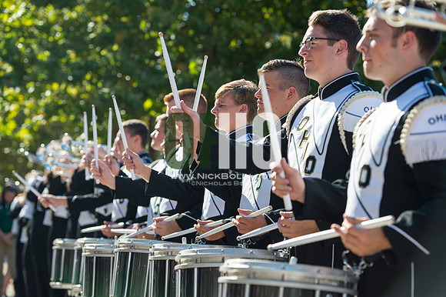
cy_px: 148
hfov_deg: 19.5
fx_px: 1300
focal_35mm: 105
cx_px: 223
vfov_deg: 13.0
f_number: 4.5
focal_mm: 105
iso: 200
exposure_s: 1/1000
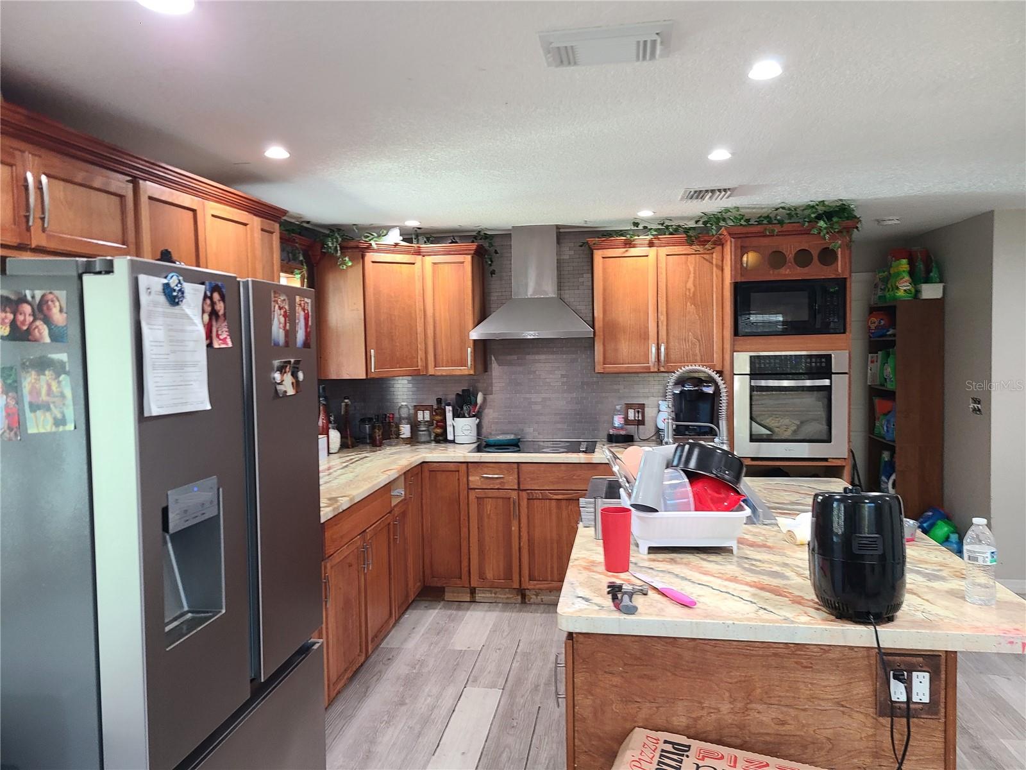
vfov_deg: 53.1
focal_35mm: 26
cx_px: 513
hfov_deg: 67.3
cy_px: 385
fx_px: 771
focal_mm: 5.4
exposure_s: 1/40
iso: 160
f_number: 1.8
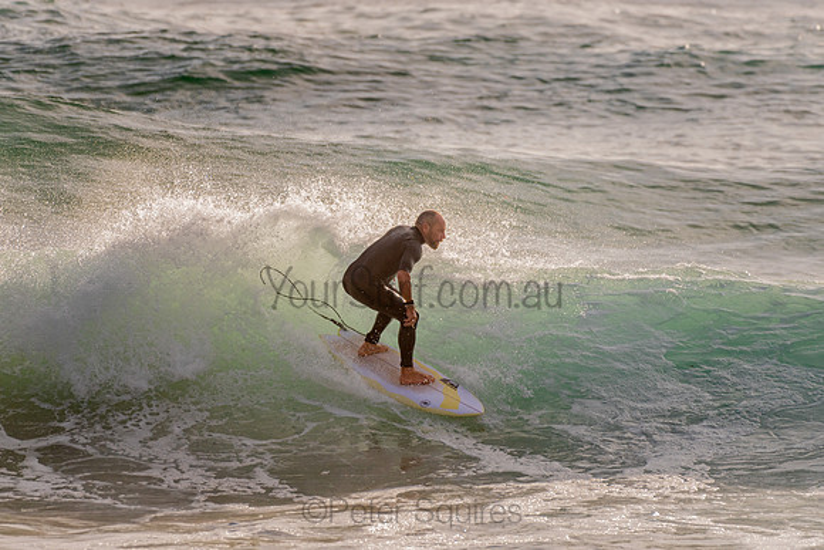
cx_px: 402
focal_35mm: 613
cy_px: 267
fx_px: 14031
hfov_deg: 3.4
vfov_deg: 2.2
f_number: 5.6
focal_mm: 500
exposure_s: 1/2000
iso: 140
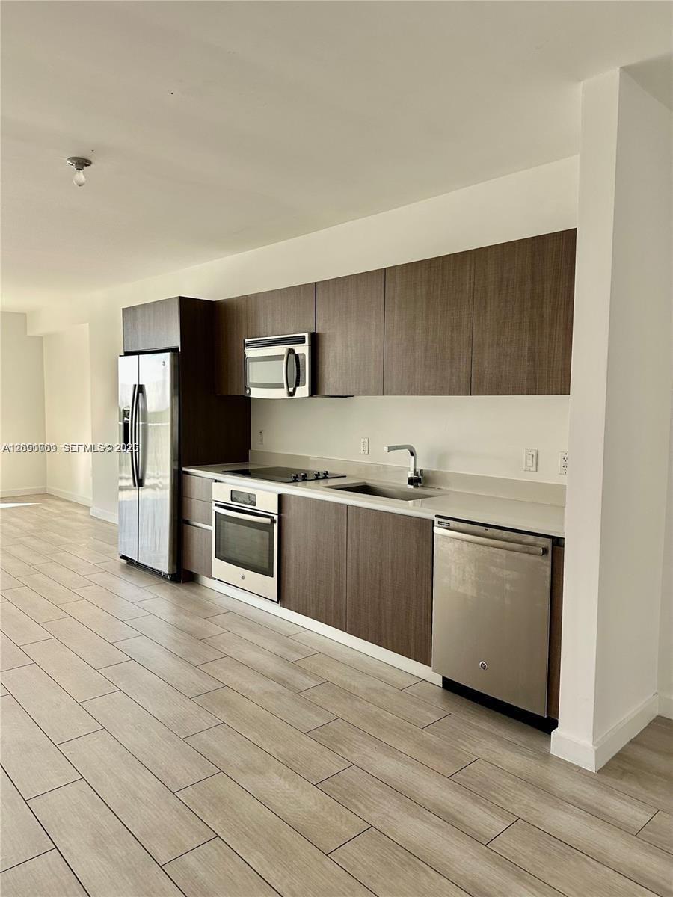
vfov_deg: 71.6
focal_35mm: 24
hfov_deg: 56.8
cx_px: 336
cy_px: 448
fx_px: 622
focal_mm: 6.86
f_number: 1.78
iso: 100
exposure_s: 1/121
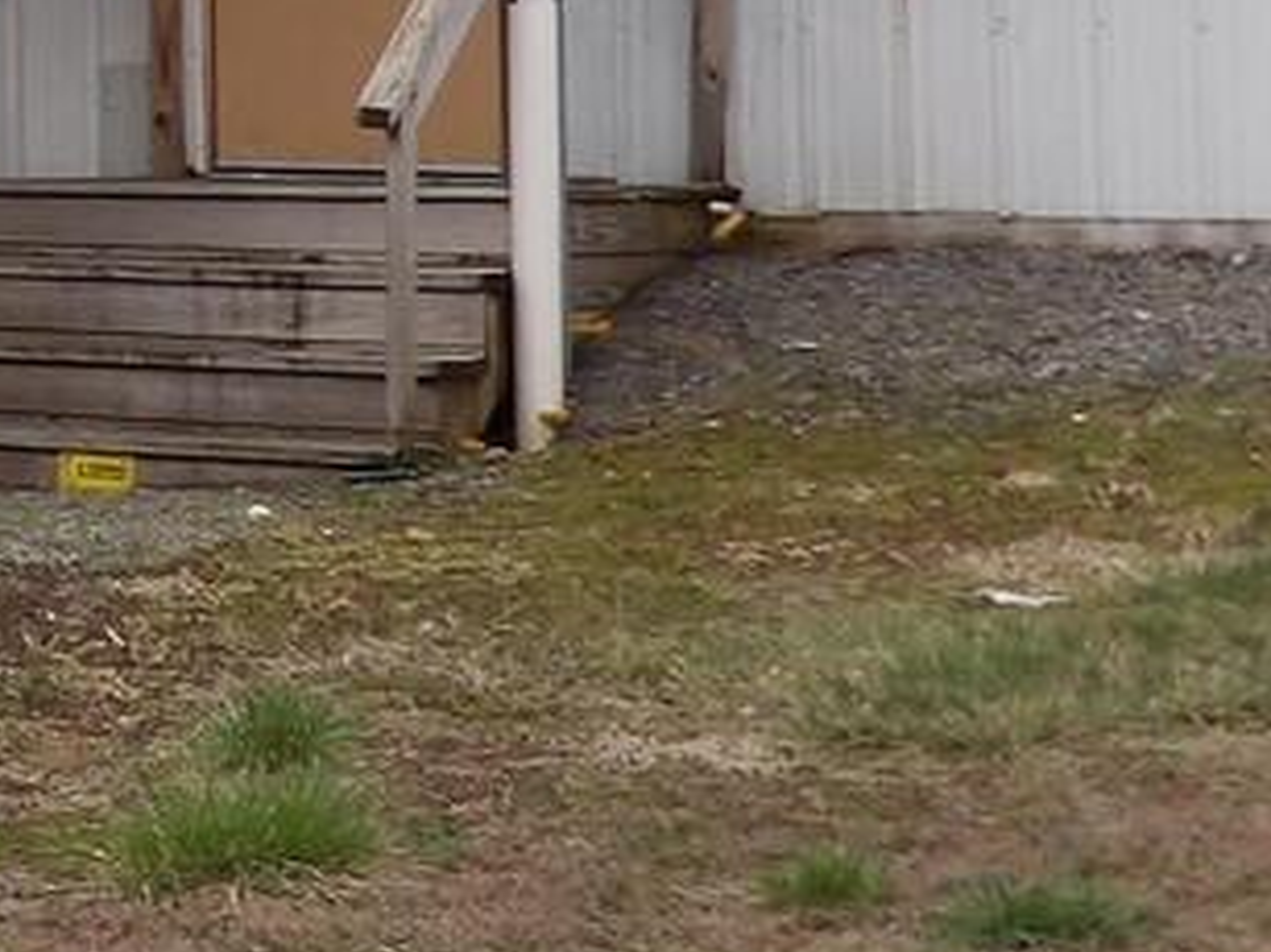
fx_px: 5689
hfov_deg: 11.4
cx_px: -1370
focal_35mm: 155
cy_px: -401
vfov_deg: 9.3
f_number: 3.6
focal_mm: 5.9
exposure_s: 1/727
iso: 100
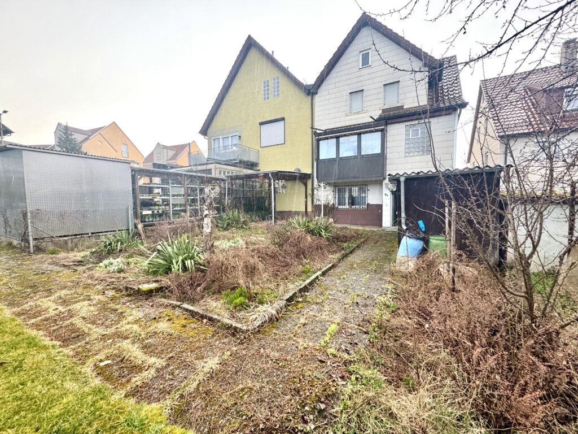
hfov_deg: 102.1
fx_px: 234
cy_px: 217
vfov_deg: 85.7
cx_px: 289
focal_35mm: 14
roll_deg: +0.3
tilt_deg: -1.1
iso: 125
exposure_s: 1/99
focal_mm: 2.22
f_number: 2.2
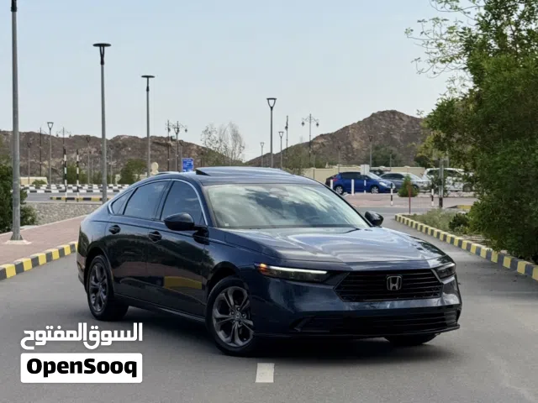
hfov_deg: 50.1
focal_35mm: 37
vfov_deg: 38.7
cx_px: 269
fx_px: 575
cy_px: 202
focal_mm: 6.76
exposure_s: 1/1366
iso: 64
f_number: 1.78
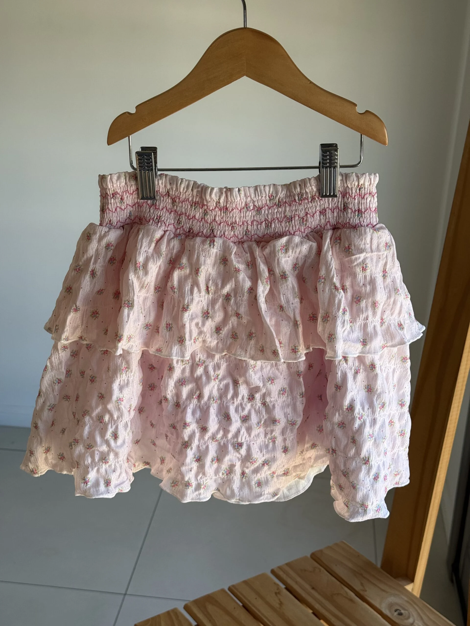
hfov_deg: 30.3
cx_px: 235
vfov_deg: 39.7
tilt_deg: -20.7
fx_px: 869
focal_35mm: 48
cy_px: 313
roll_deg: -2.3
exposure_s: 1/381
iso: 64
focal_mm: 6.76
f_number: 1.78
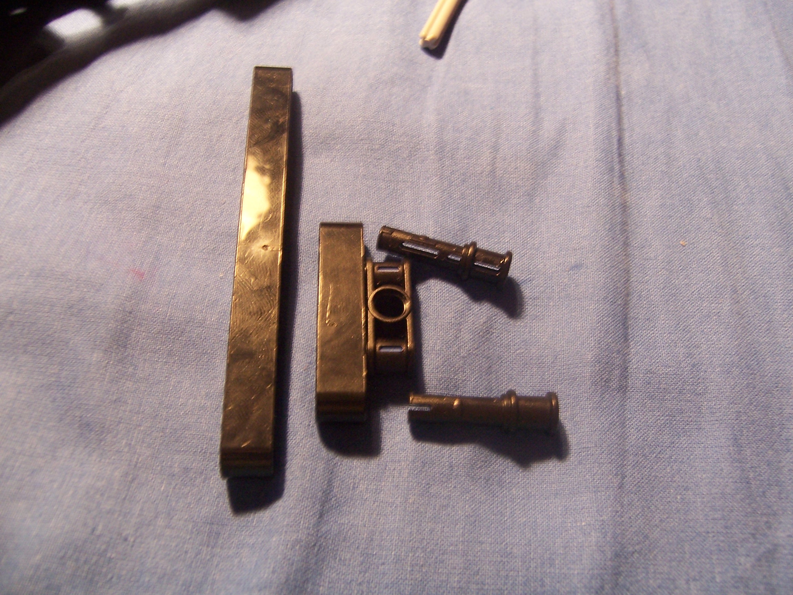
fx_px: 756
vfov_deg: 42.9
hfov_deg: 55.4
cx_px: 396
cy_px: 298
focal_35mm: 33
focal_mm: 5.5
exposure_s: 1/15
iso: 140
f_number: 3.4
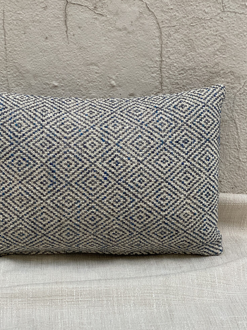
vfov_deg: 28.5
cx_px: 94
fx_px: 647
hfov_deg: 21.6
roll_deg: +0.1
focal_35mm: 68
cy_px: 182
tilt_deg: -20.7
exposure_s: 1/122
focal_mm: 6
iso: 125
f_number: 2
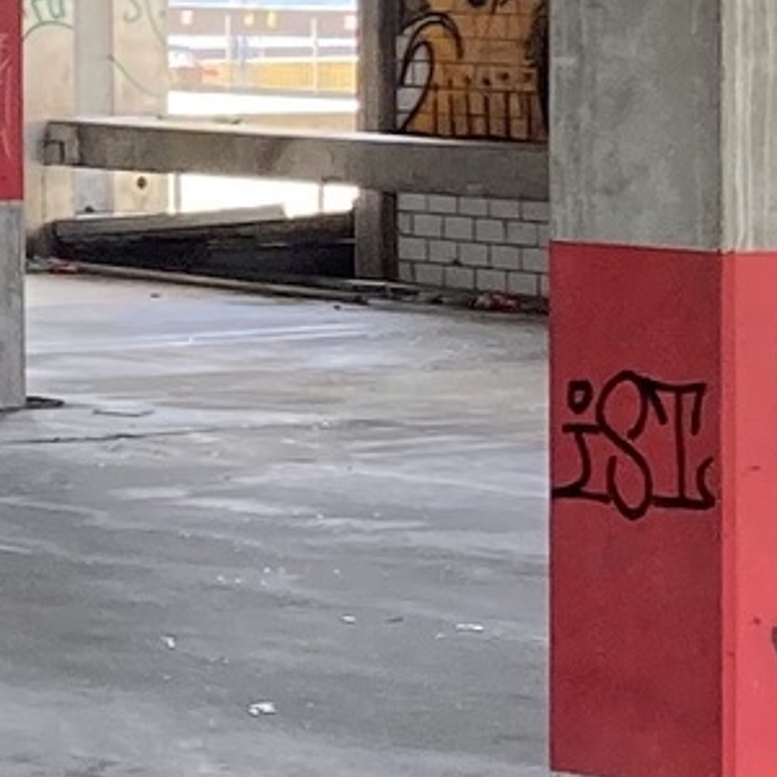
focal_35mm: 220
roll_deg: +0.7
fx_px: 5587
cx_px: -1282
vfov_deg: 7.9
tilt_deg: -1.1
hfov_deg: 7.3
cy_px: 66
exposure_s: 1/121
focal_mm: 3.99
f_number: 1.8
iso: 40
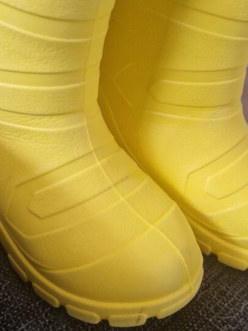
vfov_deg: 43.2
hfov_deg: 33.6
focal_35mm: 43
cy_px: 108
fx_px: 411
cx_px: 116
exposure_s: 1/100
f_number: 1.8
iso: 50
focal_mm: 5.4
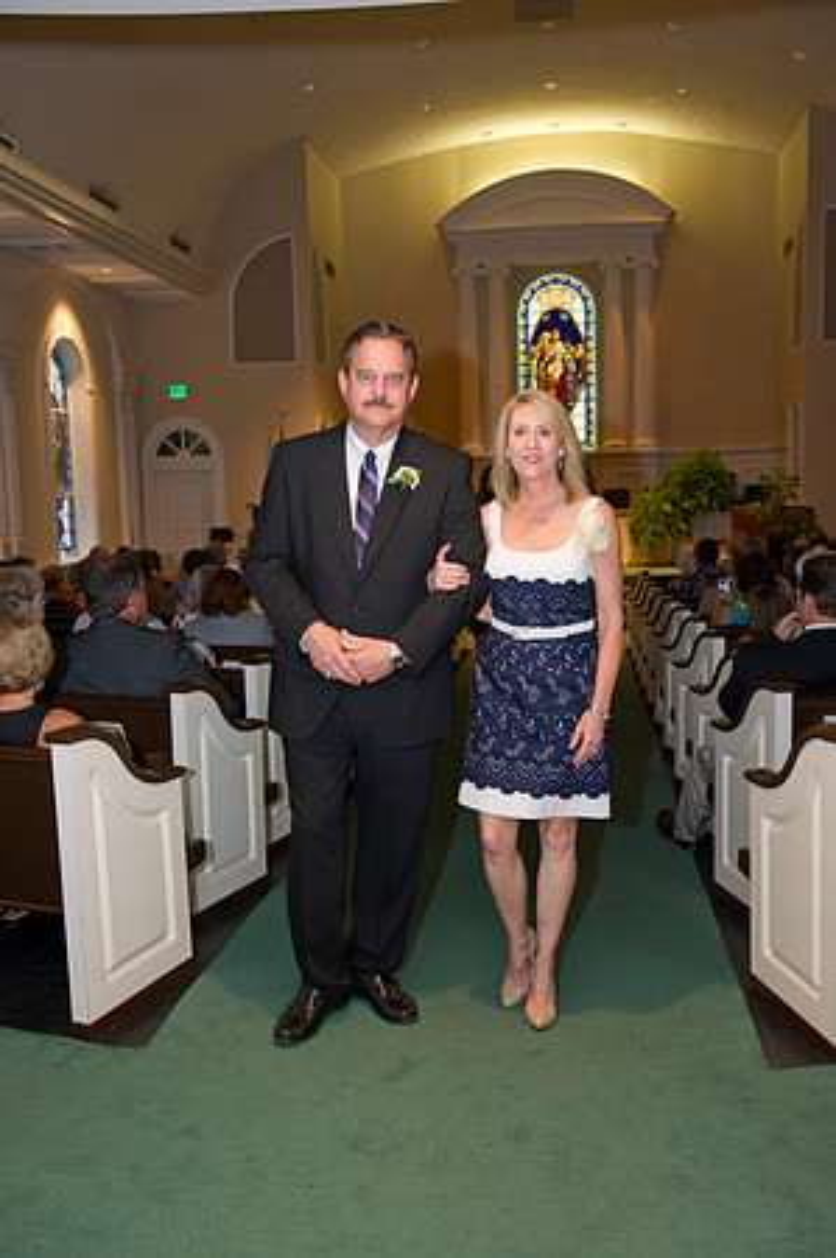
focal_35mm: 36
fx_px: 1257
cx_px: 418
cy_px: 629
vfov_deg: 53.2
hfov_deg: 36.8
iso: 1600
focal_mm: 36
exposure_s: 1/60
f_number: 4
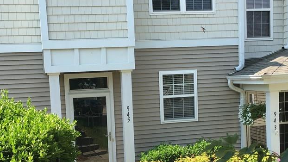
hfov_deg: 39.8
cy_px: 115
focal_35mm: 52
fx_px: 397
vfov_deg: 22.9
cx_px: 130
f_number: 2.2
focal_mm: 4.15
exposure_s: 1/553
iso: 25
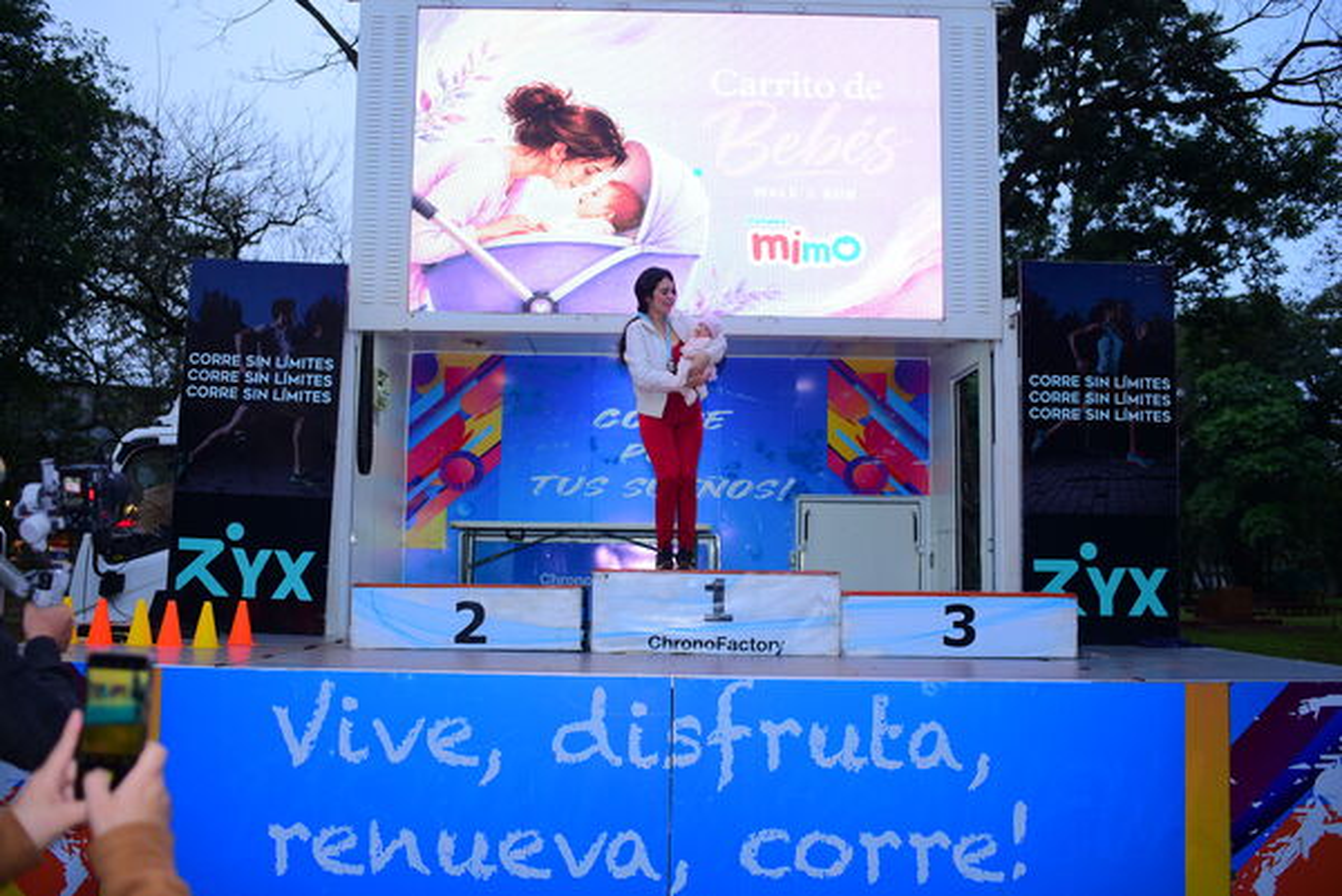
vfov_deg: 37.9
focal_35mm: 35
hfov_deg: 54.4
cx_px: 671
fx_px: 1306
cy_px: 448
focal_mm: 35
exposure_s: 1/160
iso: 320
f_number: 3.2
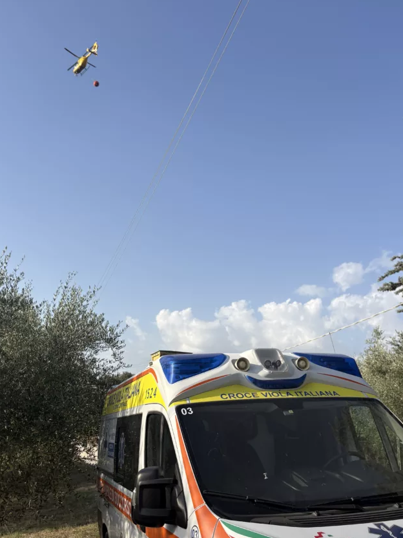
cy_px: 307
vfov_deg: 56.6
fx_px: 497
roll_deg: -2.8
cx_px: 172
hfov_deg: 44.0
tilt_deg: +11.2
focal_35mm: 32
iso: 50
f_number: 1.6
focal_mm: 5.96
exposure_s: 1/2865
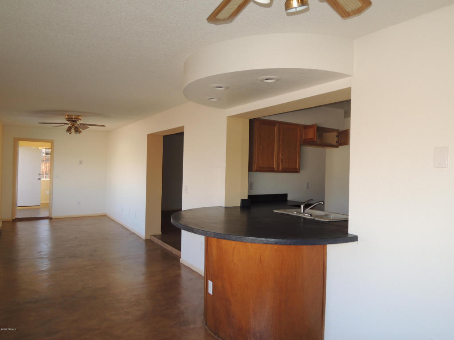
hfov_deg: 71.6
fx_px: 315
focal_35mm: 24
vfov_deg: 56.8
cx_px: 227
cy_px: 170
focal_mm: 4.3
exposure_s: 1/60
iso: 100
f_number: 2.8
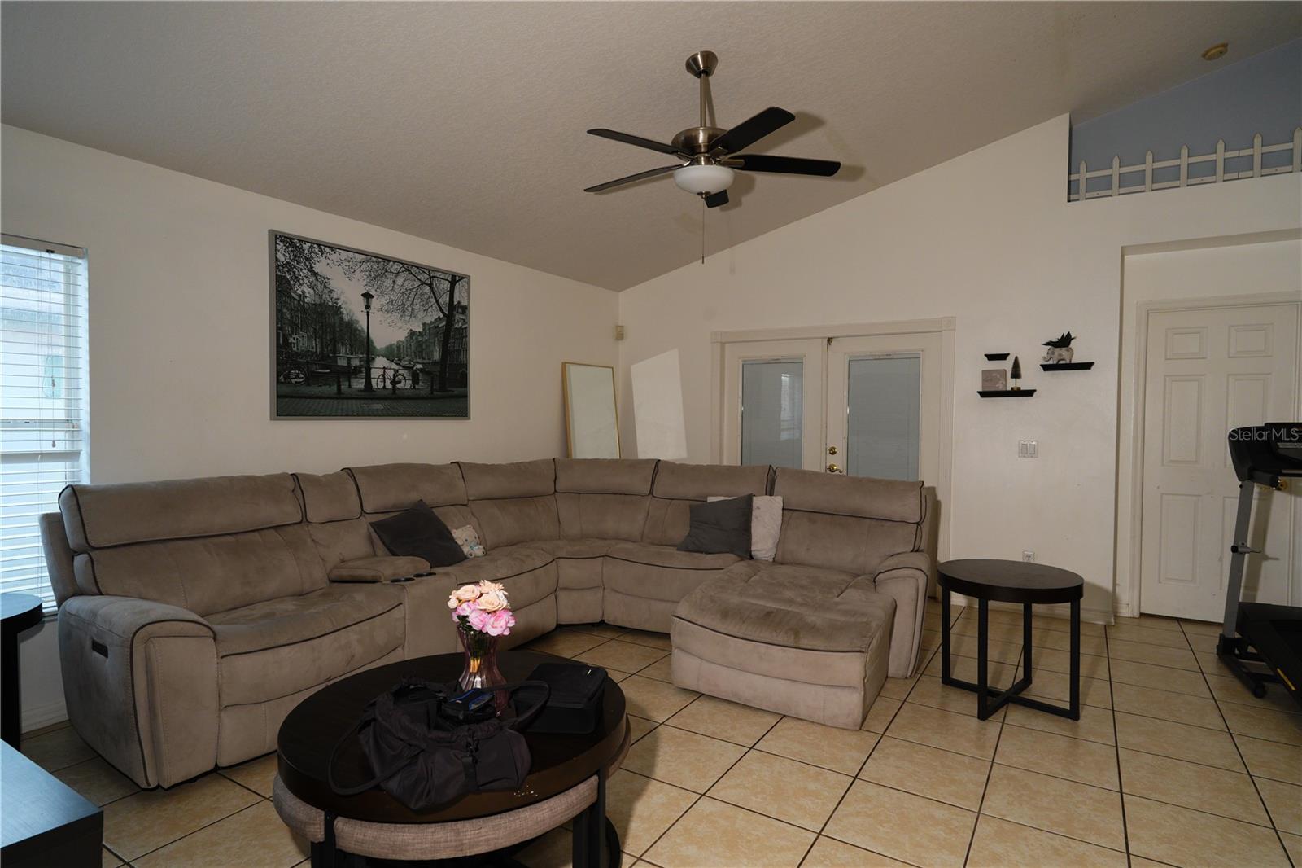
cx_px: 651
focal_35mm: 20
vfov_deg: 61.9
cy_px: 434
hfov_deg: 84.0
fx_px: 723
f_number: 8
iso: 1000
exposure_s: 1/80
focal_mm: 20
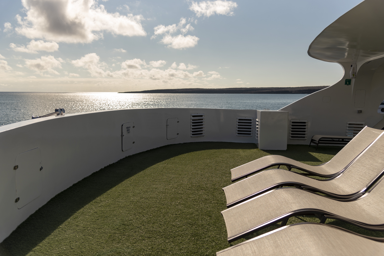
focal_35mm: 31
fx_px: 331
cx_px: 192
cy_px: 128
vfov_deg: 42.3
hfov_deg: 60.3
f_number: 4
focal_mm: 31
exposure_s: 1/4000
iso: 160
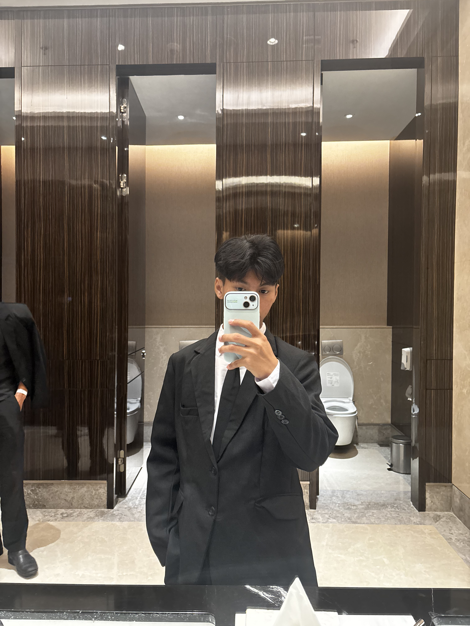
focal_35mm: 26
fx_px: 471
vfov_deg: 67.3
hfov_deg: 53.1
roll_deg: -0.1
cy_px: 313
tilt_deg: -0.3
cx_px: 235
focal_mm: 5.96
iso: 500
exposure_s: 1/58
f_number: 1.6
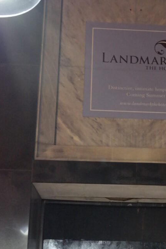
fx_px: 373
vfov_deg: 35.5
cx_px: 129
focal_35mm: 54
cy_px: 205
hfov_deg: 24.7
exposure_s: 1/15
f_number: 3.5
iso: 3200
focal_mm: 20
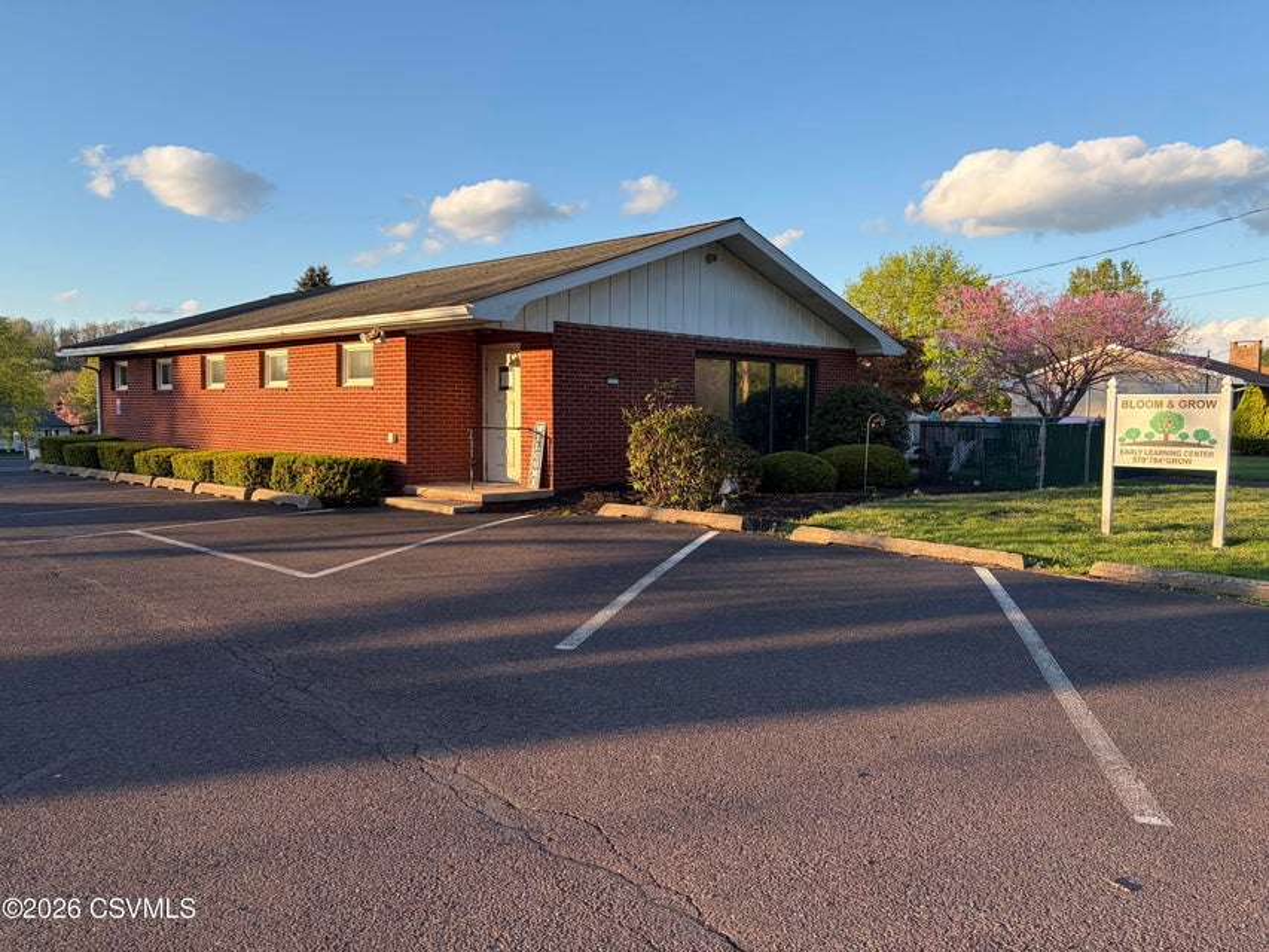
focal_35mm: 26
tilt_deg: -3.9
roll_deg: -0.4
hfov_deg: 67.3
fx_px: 953
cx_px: 634
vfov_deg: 53.1
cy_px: 476
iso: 50
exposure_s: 1/840
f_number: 1.6
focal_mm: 5.96
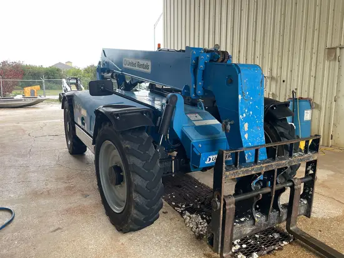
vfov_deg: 53.1
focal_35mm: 26
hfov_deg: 67.3
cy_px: 129
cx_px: 172
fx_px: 258
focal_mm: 4.2
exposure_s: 1/72
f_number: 1.6
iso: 125
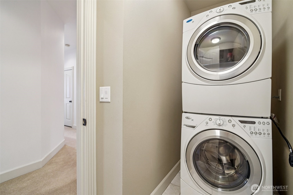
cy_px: 98
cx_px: 146
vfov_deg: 73.7
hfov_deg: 96.7
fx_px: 130
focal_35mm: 16
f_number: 8
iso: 1600
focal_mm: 16
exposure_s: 1/13
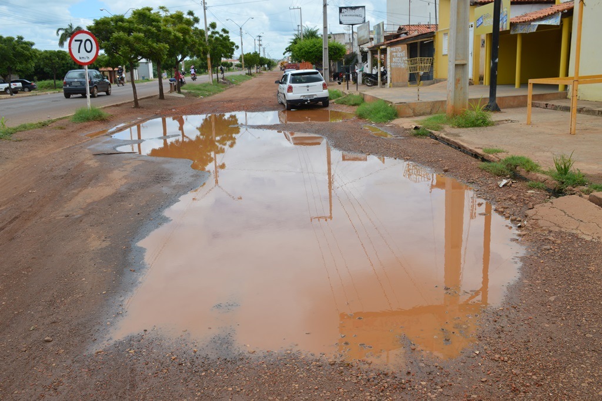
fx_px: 551
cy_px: 200
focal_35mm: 33
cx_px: 301
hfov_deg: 57.3
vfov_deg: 39.9
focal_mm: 22
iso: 100
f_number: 8
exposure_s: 1/250
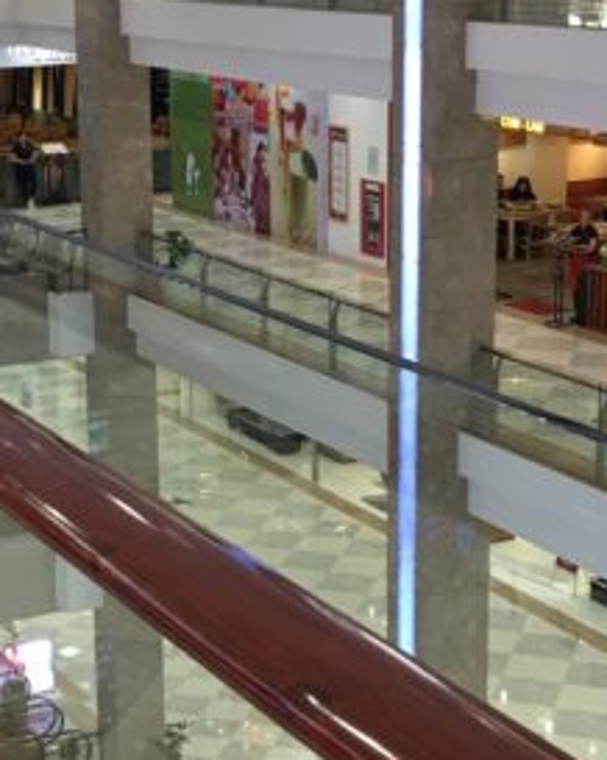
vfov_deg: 23.0
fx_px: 1866
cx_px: 100
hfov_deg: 18.3
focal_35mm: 83
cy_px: 373
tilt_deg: -13.2
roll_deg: +1.1
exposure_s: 1/17
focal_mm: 4.15
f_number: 2.2
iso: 32
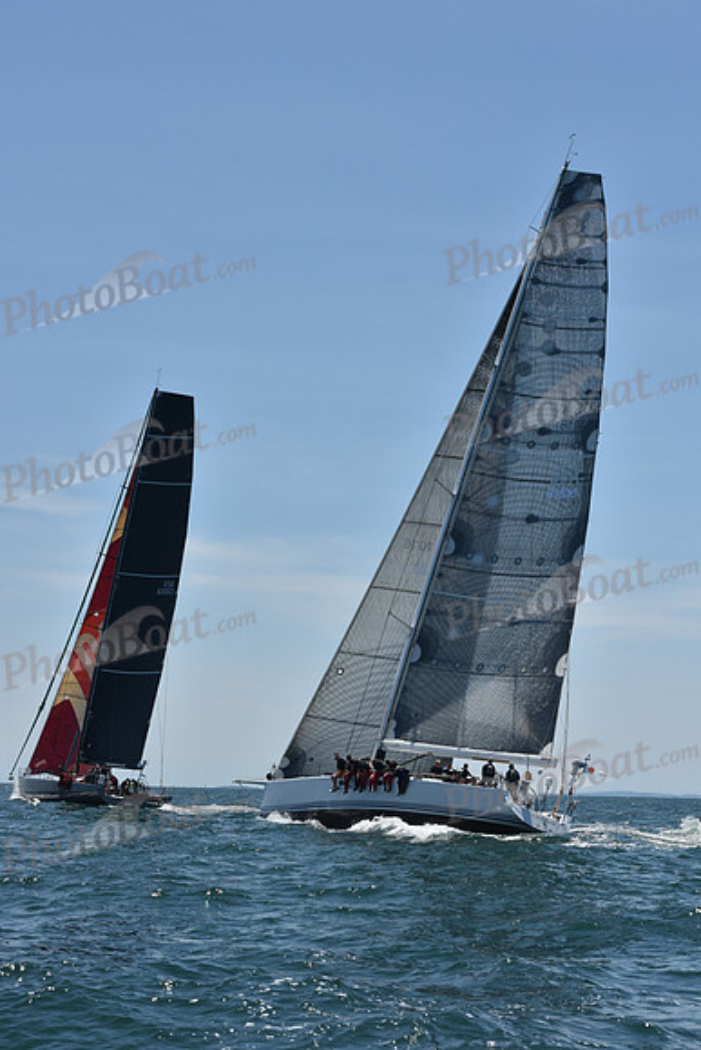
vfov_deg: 28.8
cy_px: 525
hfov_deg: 19.5
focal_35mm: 70
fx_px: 2043
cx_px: 350
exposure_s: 1/1000
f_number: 10
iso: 250
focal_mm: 70
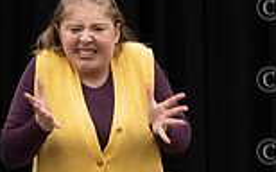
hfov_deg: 4.5
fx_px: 3443
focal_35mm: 458
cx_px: 516
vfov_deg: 2.9
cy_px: 260
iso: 8000
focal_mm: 119
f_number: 6.3
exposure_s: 1/160
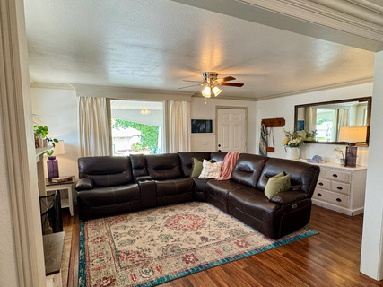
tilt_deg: -6.8
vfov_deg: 63.3
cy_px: 155
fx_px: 232
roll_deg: +0.7
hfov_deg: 79.0
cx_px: 199
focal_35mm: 21
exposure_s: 1/120
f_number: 2.2
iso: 160
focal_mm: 2.22
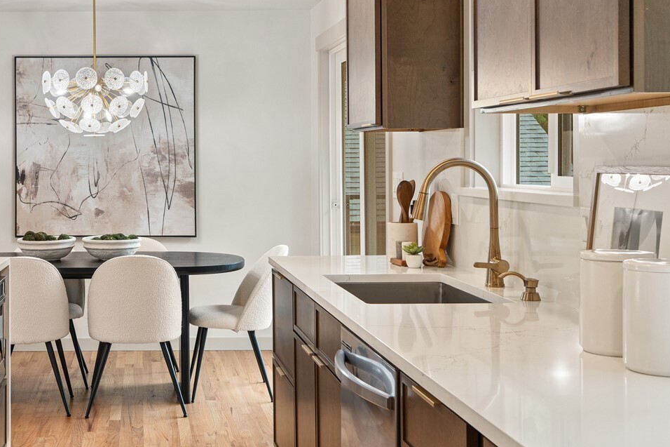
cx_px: 136
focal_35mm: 55
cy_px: 176
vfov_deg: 24.6
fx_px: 1023
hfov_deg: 35.1
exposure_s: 1/5
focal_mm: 31
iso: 320
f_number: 9
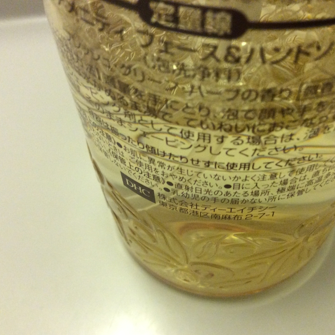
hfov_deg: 43.5
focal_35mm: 38
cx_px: 210
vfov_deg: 43.9
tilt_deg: -54.5
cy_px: 168
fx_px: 416
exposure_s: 1/24
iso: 250
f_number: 2.4
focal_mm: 3.3
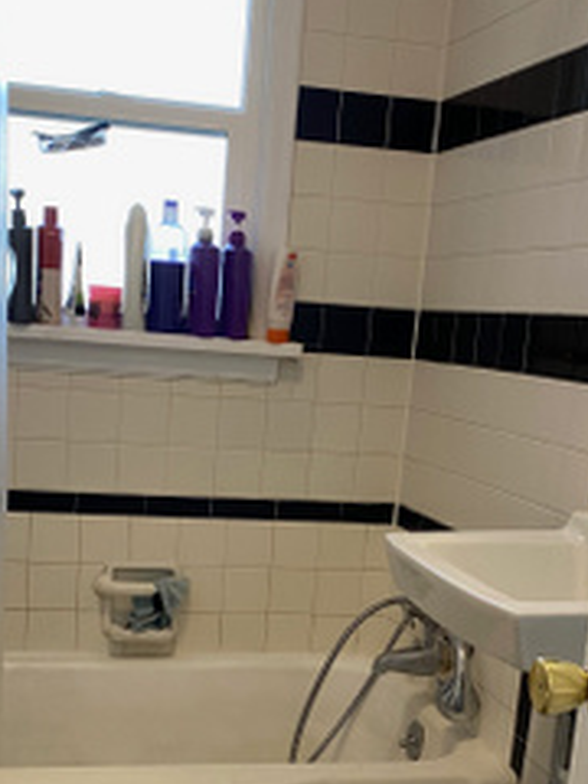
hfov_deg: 28.0
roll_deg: -4.4
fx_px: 1178
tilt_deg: -11.8
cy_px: 581
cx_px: 245
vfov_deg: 36.0
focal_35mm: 52
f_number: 1.8
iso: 160
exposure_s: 1/60
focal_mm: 4.25
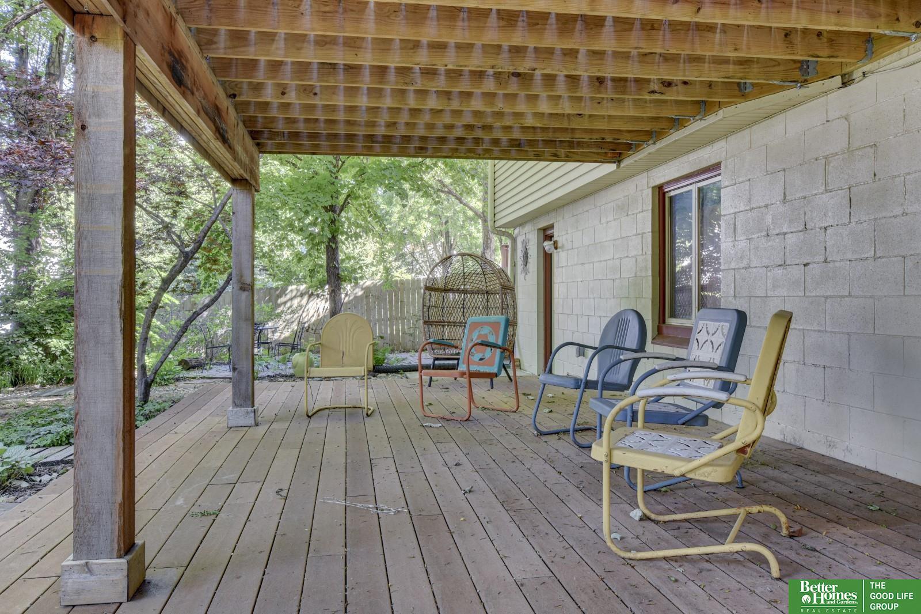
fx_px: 729
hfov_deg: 64.6
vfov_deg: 45.7
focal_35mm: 28
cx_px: 460
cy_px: 307
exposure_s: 1/13
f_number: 8
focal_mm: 19
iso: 400
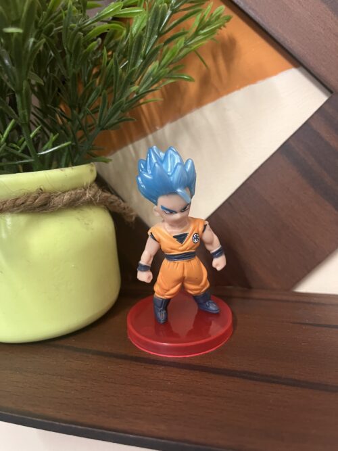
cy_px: 226
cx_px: 169
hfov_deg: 53.0
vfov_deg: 67.3
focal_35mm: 26
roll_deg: -0.8
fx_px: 339
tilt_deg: -4.3
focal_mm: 5.1
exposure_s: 1/33
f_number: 1.6
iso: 500
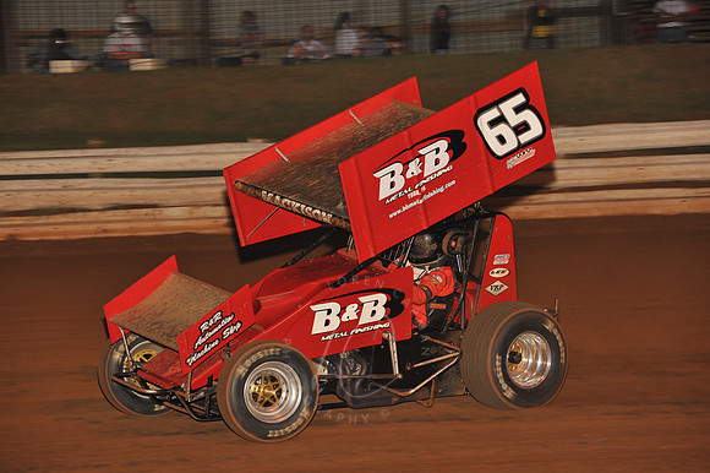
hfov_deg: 14.2
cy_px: 236
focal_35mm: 145
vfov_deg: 9.5
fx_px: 2858
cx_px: 355
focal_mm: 145
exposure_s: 1/250
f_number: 6.3
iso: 800
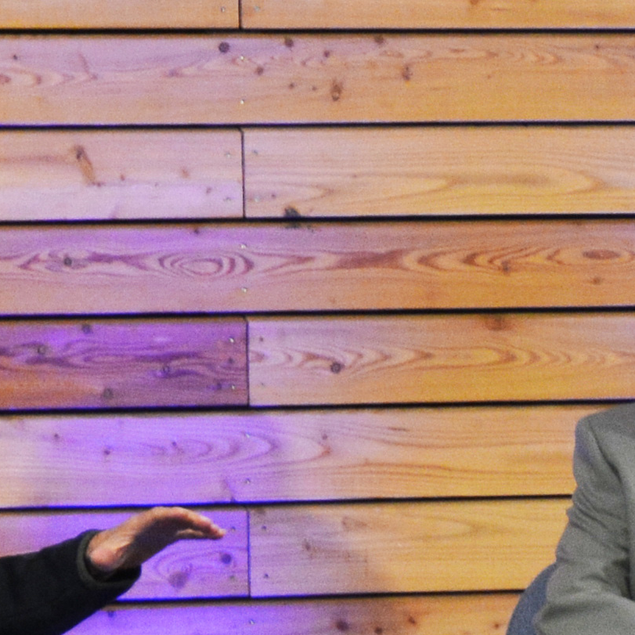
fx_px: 8219
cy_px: 207
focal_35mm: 396
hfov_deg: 4.4
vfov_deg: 4.4
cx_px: 596
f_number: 4.8
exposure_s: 1/60
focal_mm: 42
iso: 560
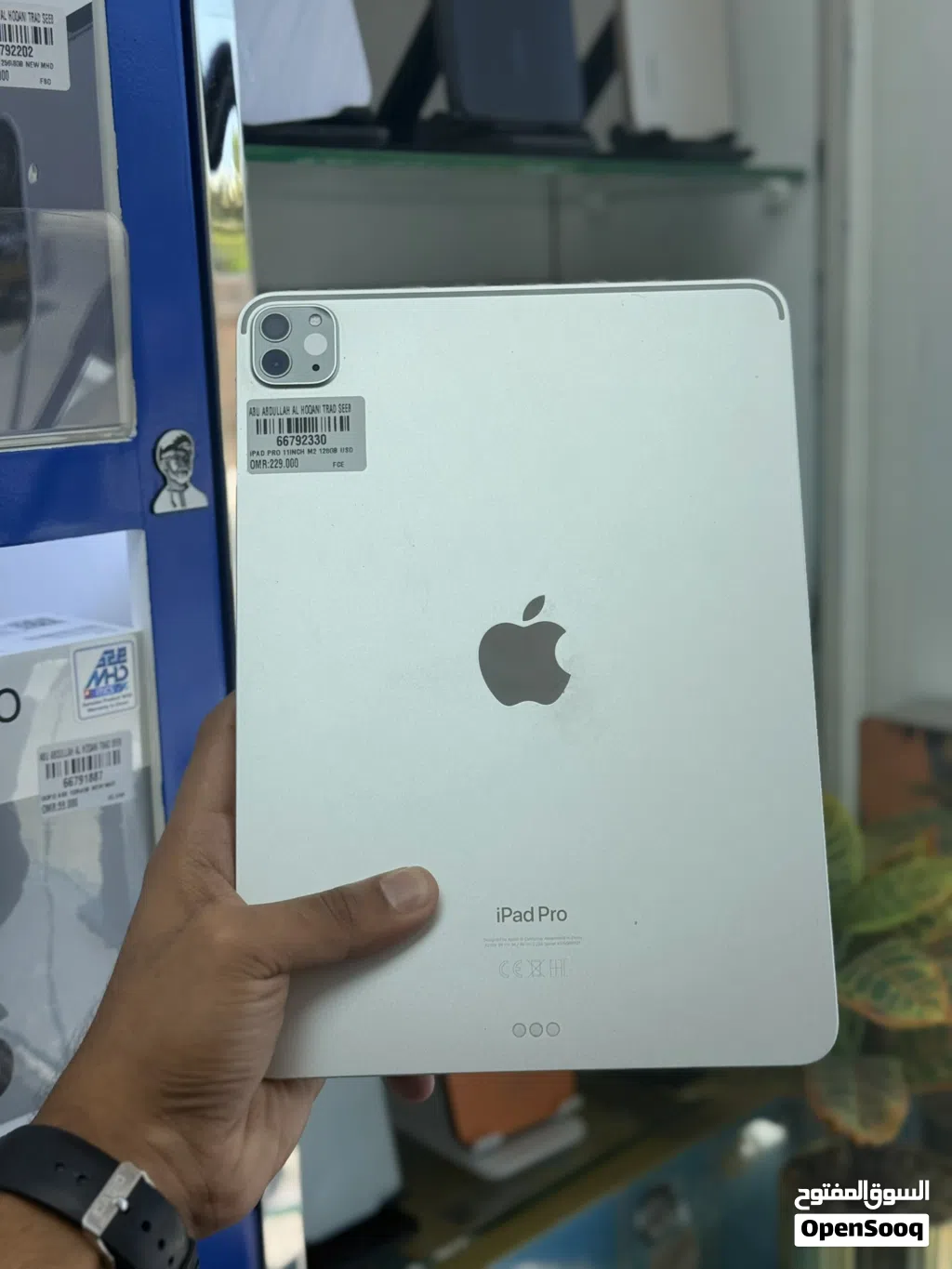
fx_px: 1760
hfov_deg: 30.3
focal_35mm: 48
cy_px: 634
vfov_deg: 39.7
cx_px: 476
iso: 80
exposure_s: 1/1931
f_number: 1.78
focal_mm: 6.76
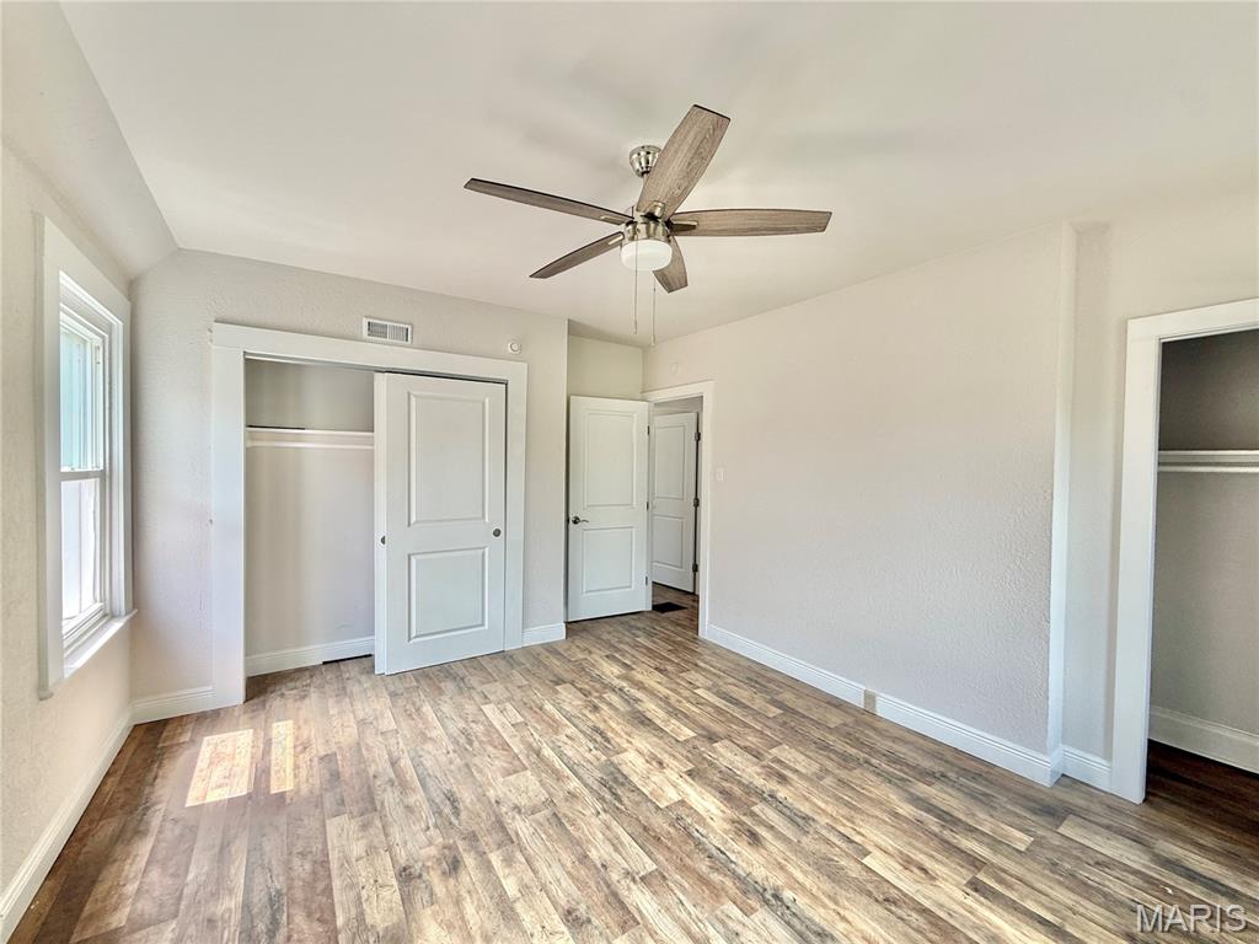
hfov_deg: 102.1
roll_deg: -0.9
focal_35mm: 14
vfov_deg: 85.7
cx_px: 630
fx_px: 509
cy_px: 472
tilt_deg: +0.0
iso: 50
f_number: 2.2
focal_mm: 2.22
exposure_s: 1/99
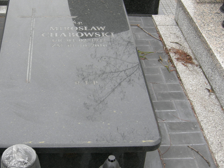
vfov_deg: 23.3
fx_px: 408
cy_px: 82
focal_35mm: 63
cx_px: 73
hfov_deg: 30.5
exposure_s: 1/74
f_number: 4.1
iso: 64
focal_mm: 9.1
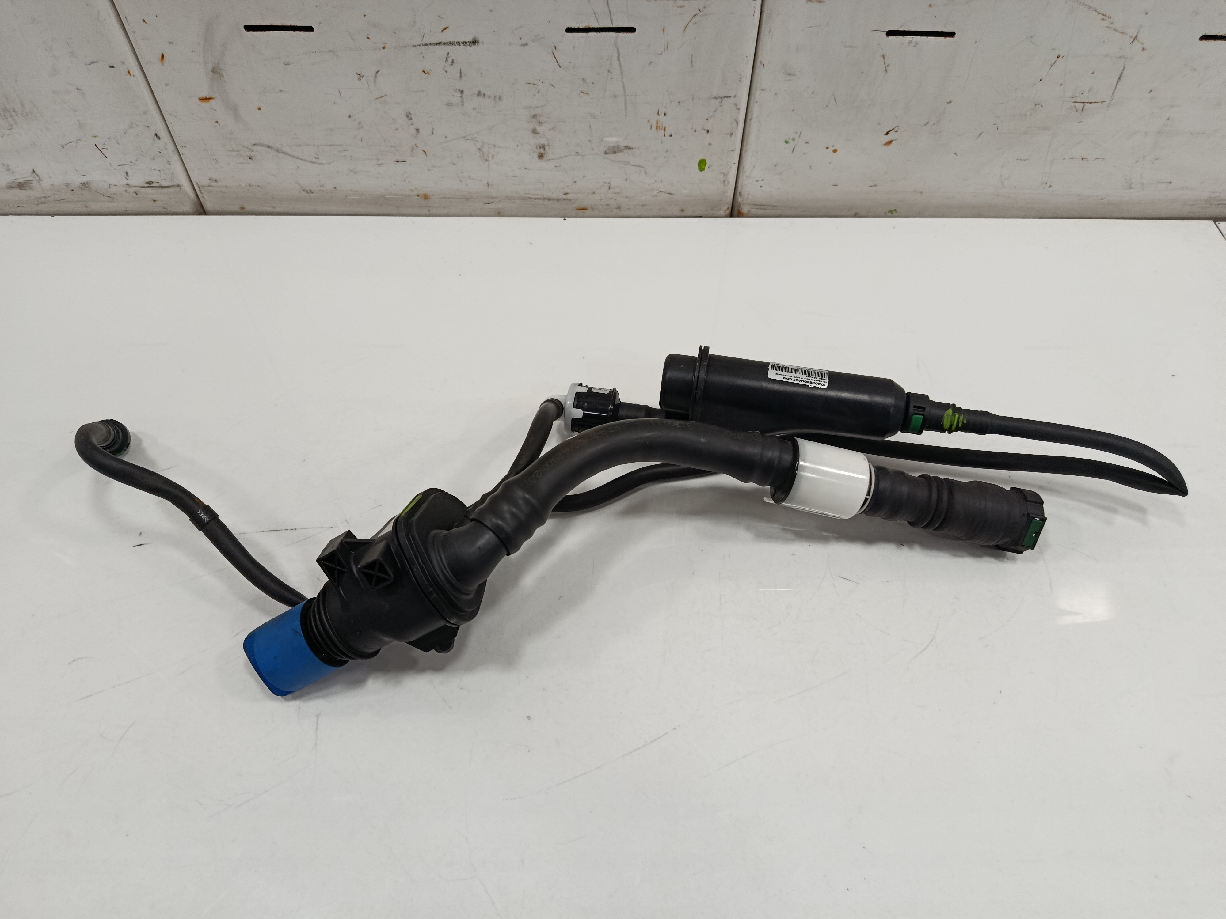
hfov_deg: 71.6
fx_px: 850
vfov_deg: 56.8
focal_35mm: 24
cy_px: 460
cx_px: 613
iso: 898
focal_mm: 5.24
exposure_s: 1/100
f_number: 1.7
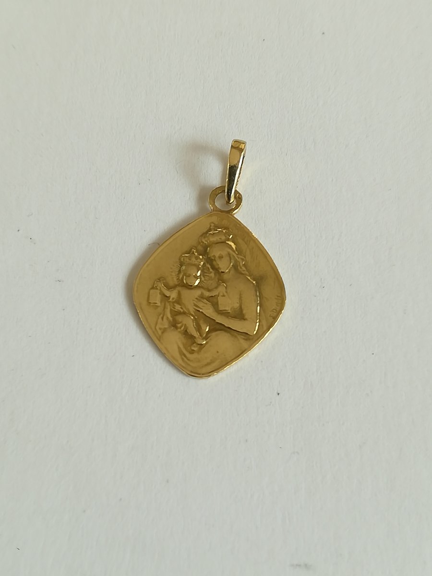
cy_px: 288
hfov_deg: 26.6
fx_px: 915
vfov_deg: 34.9
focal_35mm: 55
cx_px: 216
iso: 64
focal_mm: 3.83
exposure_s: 1/50
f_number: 2.2
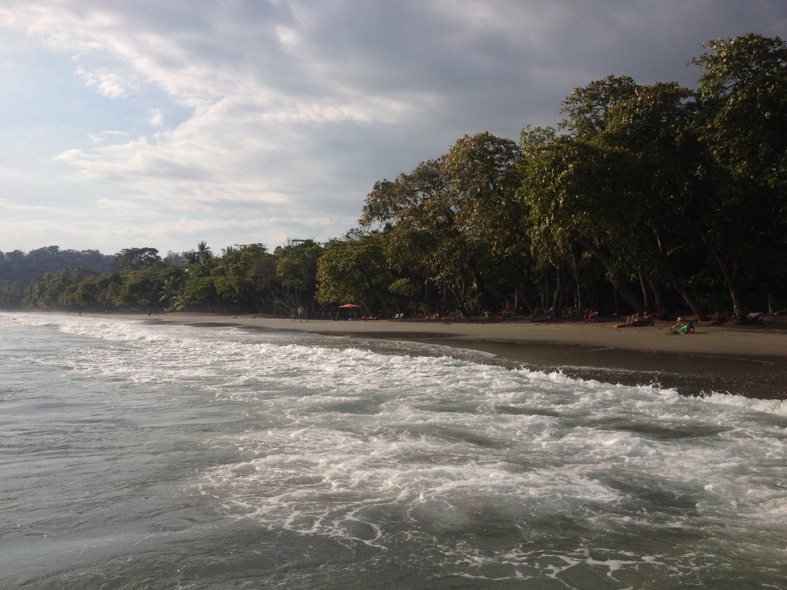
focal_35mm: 35
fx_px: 796
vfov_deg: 40.7
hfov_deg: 52.6
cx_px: 394
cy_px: 295
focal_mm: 4.28
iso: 50
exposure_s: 1/3953
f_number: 2.4
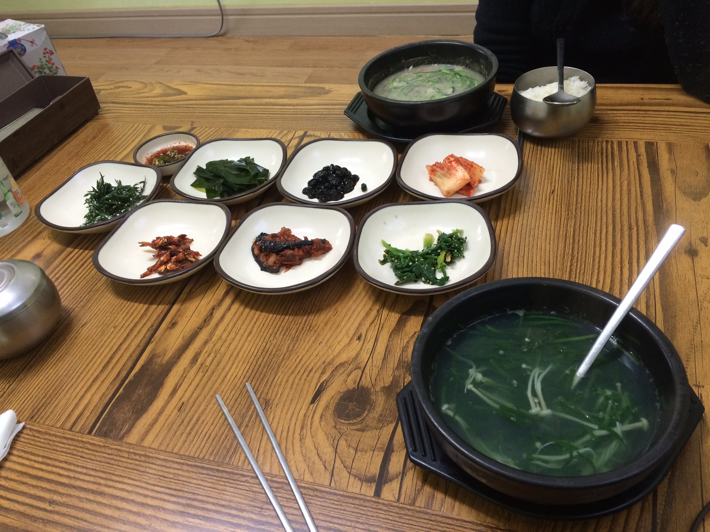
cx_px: 355
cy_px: 266
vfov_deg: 48.2
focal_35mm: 29
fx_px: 595
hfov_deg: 61.7
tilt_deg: -42.1
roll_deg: +11.9
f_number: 2.2
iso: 125
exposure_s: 1/30
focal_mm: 4.15
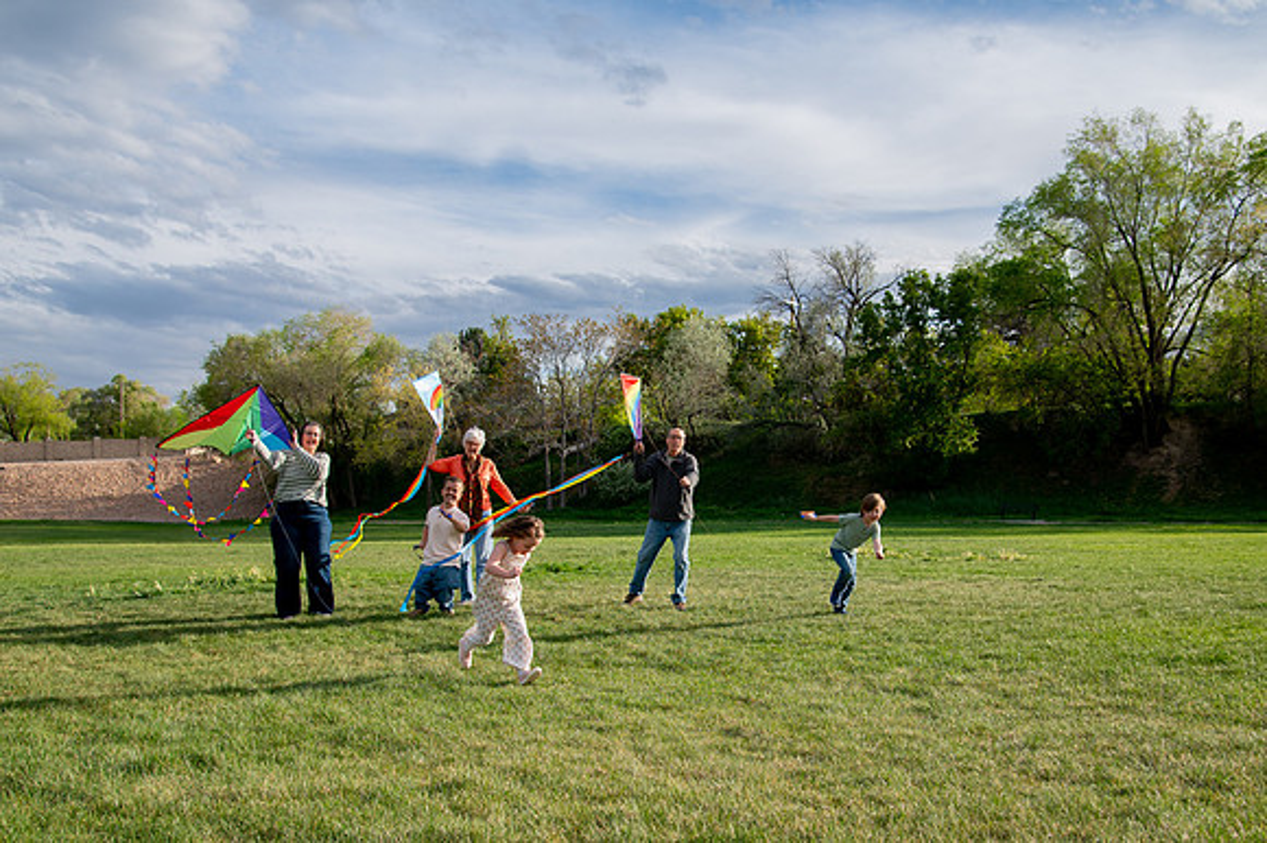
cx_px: 687
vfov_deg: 35.0
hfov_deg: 50.8
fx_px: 1333
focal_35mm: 38
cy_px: 508
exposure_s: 1/800
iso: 200
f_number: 5
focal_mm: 31
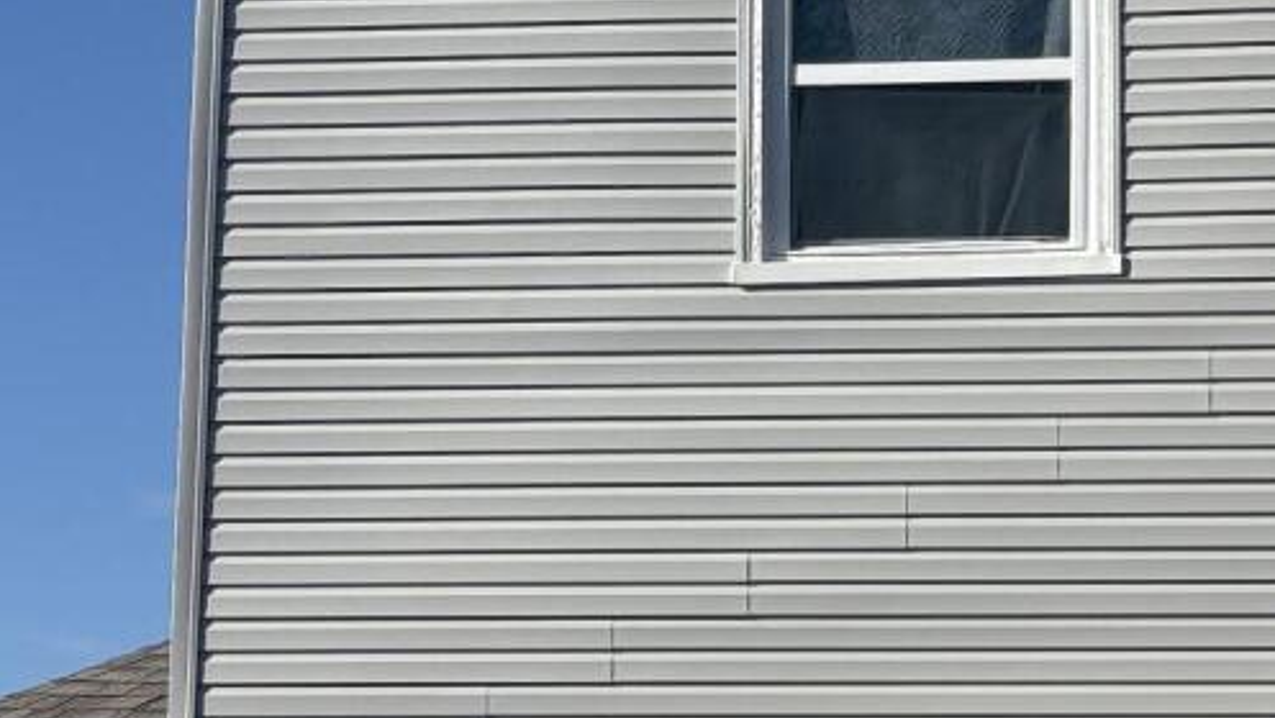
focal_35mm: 114
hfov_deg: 18.2
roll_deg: +0.2
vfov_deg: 10.3
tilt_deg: +0.5
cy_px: 1021
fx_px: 3856
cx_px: 1347
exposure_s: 1/5348
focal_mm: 5.96
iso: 50
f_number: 1.6
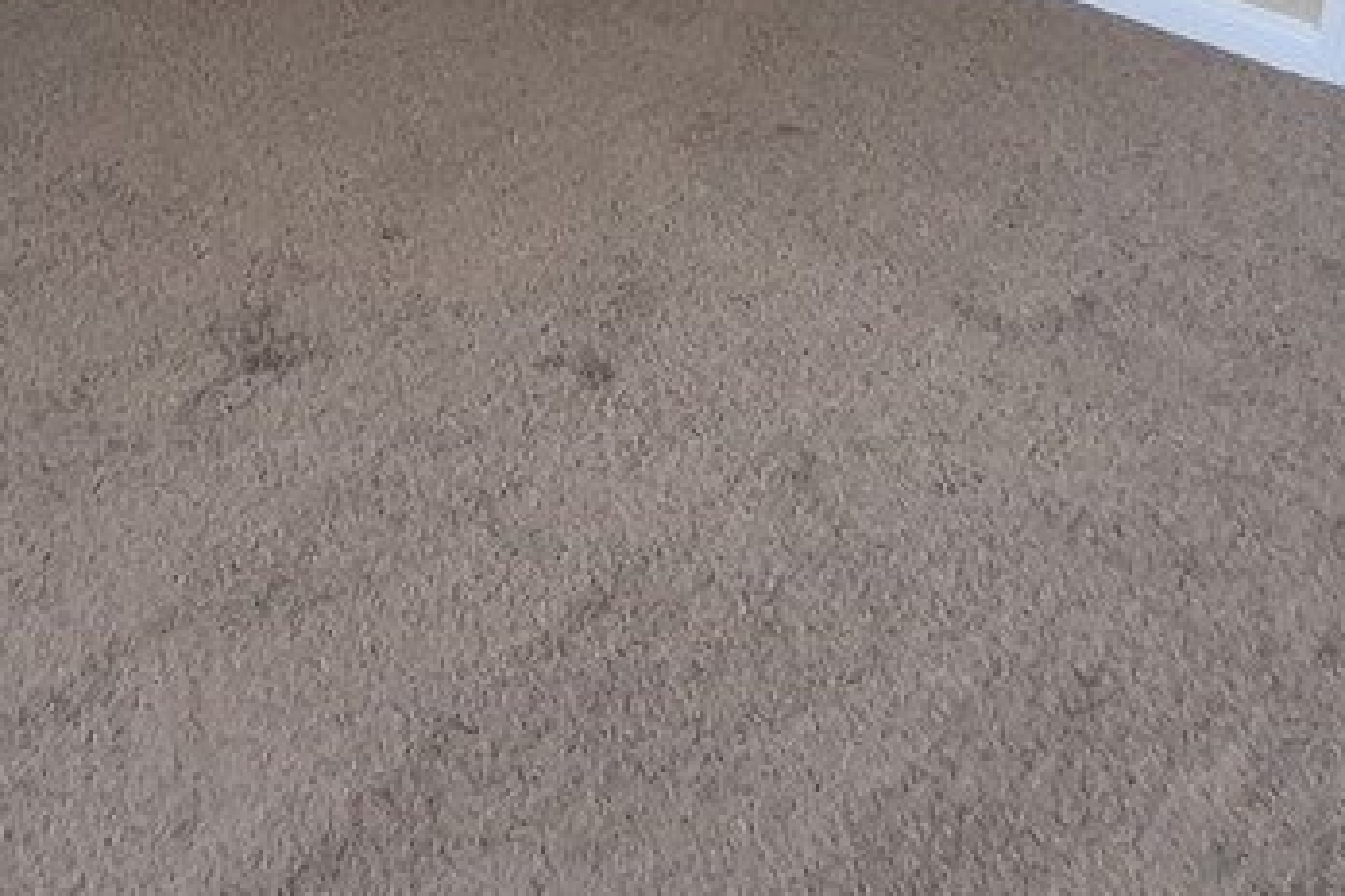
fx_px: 2092
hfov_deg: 35.4
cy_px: -433
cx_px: 491
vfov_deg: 20.7
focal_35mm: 56
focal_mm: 1.74
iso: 200
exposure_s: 1/60
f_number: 2.2
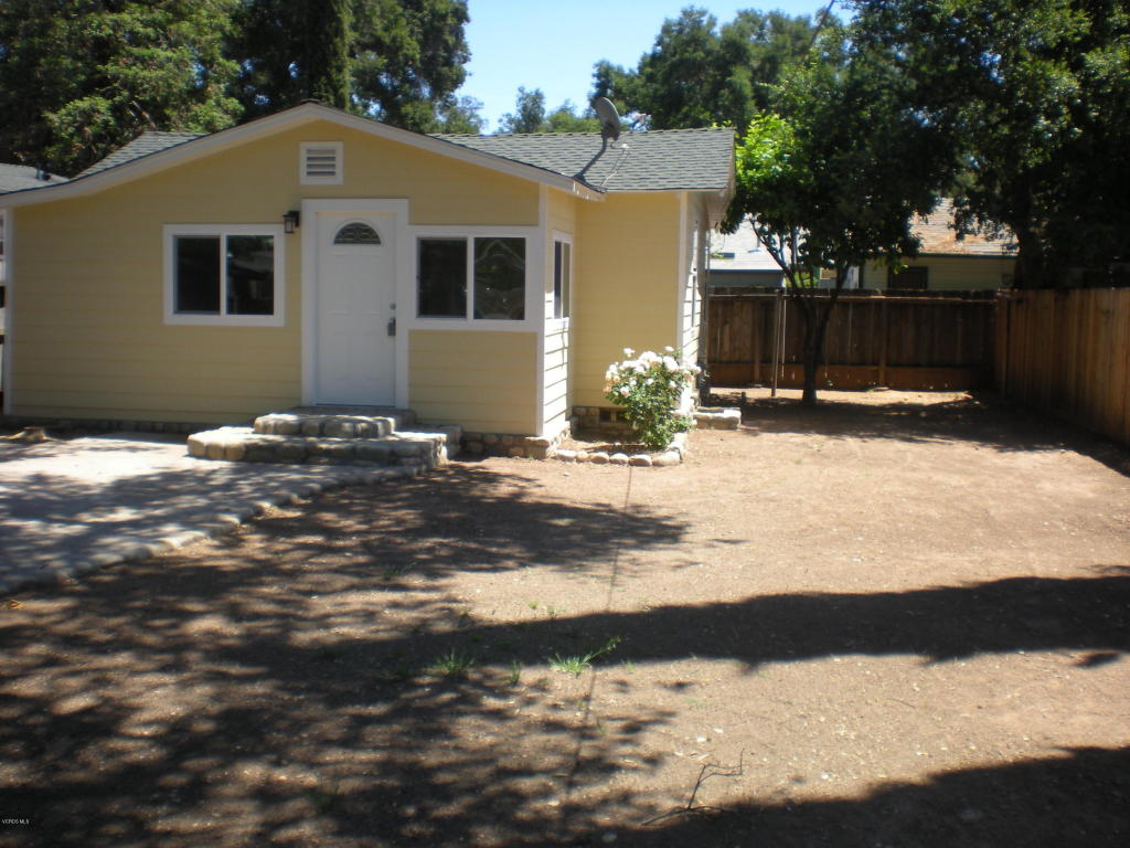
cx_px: 565
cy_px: 424
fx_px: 1240
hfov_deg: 49.0
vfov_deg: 37.7
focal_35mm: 38
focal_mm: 6.3
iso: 64
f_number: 4.6
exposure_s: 1/226
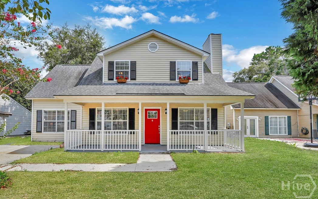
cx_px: 155
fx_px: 147
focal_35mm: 17
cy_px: 98
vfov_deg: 68.0
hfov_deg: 94.3
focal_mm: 16
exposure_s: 1/400
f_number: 9
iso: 320
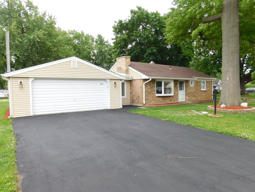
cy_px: 96
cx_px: 128
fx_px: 169
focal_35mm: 23
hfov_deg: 73.9
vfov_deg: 58.9
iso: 125
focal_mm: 4
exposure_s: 1/200
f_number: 3
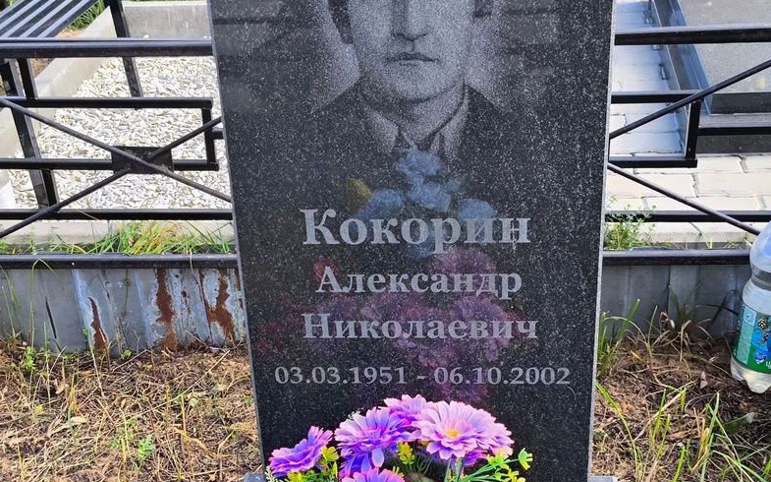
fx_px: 1134
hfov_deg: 37.5
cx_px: 383
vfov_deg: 23.9
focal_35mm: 54
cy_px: 283
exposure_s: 1/499
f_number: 1.7
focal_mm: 4.71
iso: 50
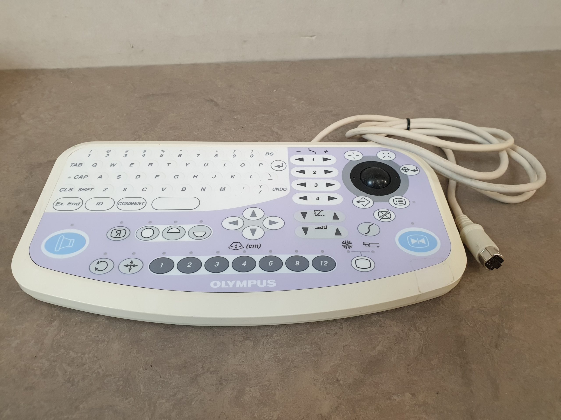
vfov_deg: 53.1
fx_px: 421
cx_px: 280
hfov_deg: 67.3
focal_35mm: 26
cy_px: 210
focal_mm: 4.3
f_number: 2.4
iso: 400
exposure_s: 1/50
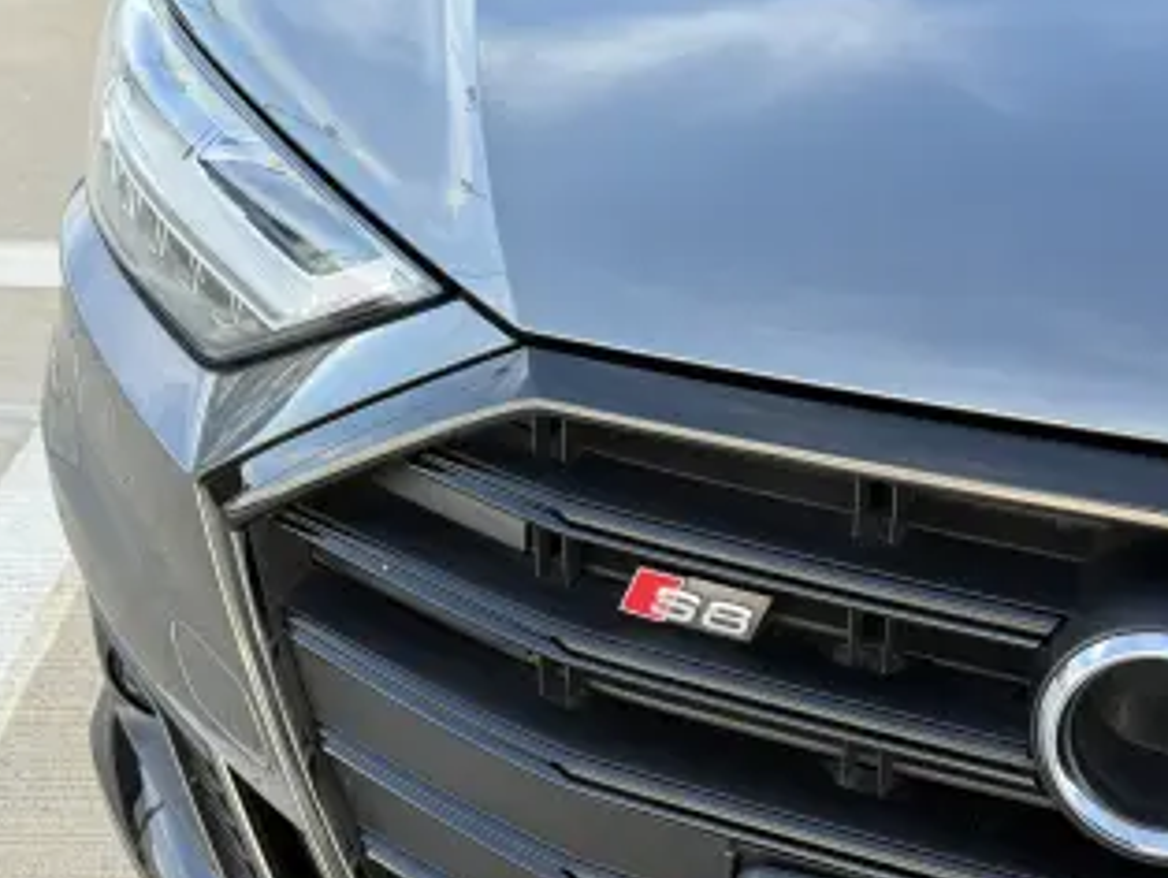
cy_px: 454
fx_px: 1857
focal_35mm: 55
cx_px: 610
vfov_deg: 26.6
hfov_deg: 34.9
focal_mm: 6.76
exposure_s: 1/207
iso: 200
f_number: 1.78
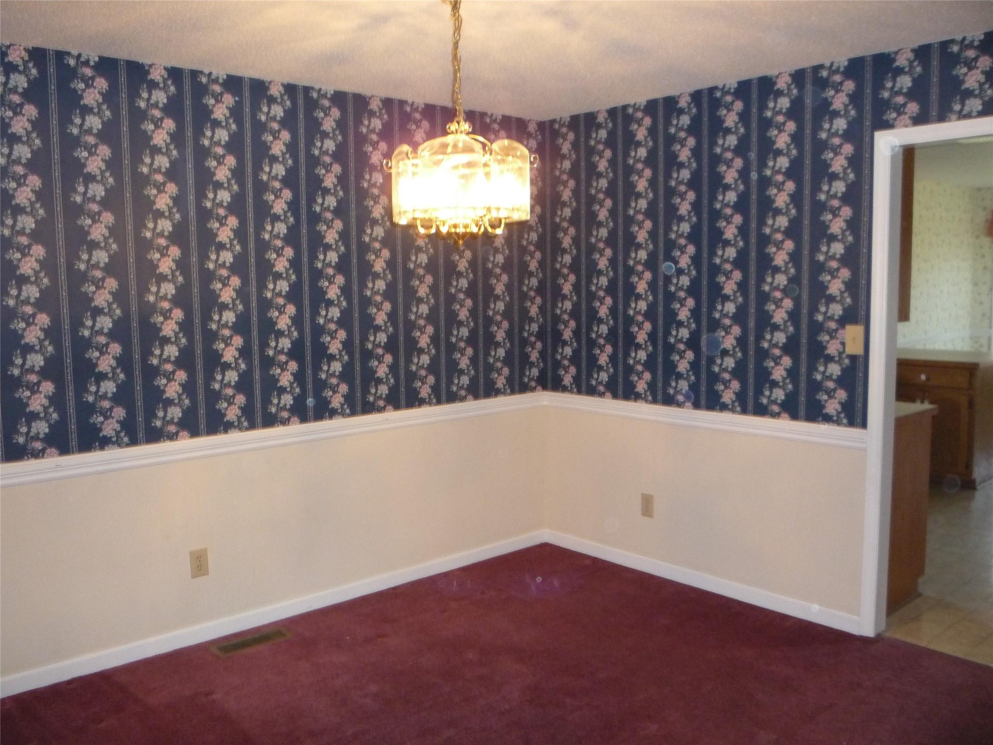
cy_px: 372
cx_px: 496
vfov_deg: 46.8
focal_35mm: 30
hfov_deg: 60.0
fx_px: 861
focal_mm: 5.2
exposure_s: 1/30
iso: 400
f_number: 3.3
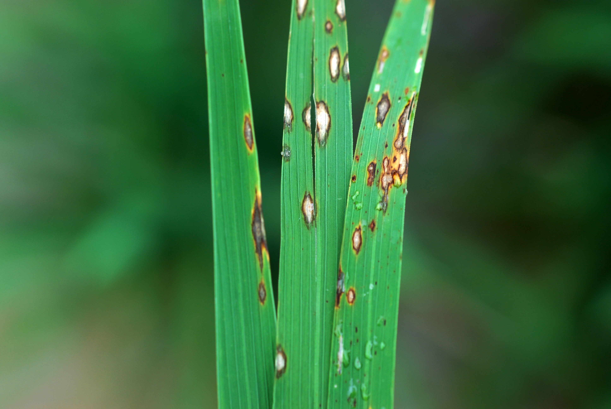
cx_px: 306
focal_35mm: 90
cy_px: 204
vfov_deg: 15.2
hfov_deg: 22.6
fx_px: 1529
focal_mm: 60
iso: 200
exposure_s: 1/125
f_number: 5
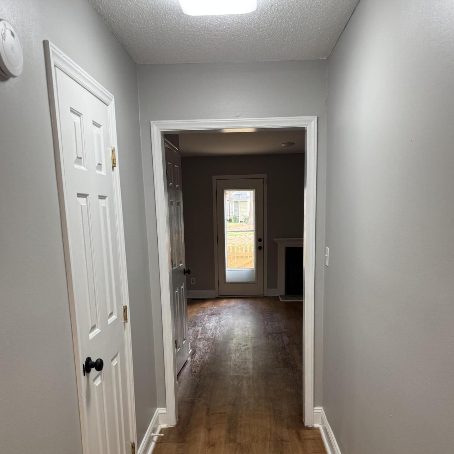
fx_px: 430
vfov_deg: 54.5
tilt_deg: -13.5
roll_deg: +3.9
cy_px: 304
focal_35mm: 29
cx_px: 227
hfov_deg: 55.6
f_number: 1.78
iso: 125
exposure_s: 1/60
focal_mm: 6.76
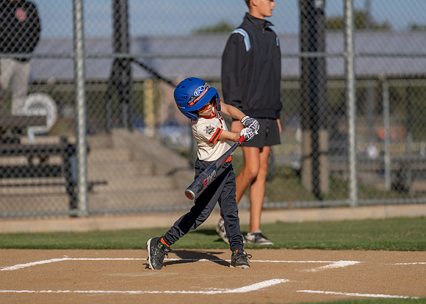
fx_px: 2738
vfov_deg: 6.4
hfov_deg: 8.9
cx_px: 191
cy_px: 157
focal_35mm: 226
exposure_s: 1/3200
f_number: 2.8
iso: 100
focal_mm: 200
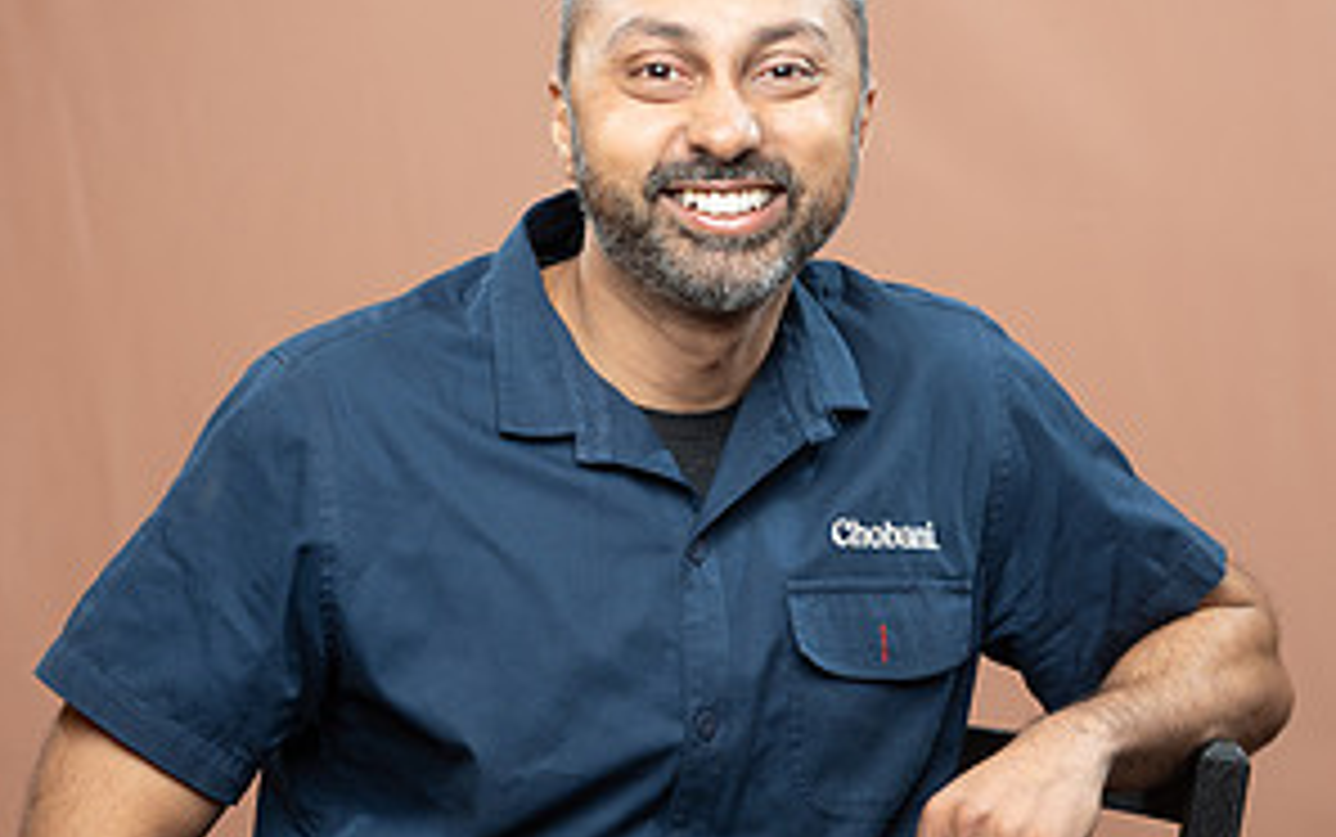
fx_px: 4445
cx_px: 670
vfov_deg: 10.7
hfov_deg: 17.1
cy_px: 634
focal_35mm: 122
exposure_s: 1/160
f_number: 4
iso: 320
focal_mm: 79
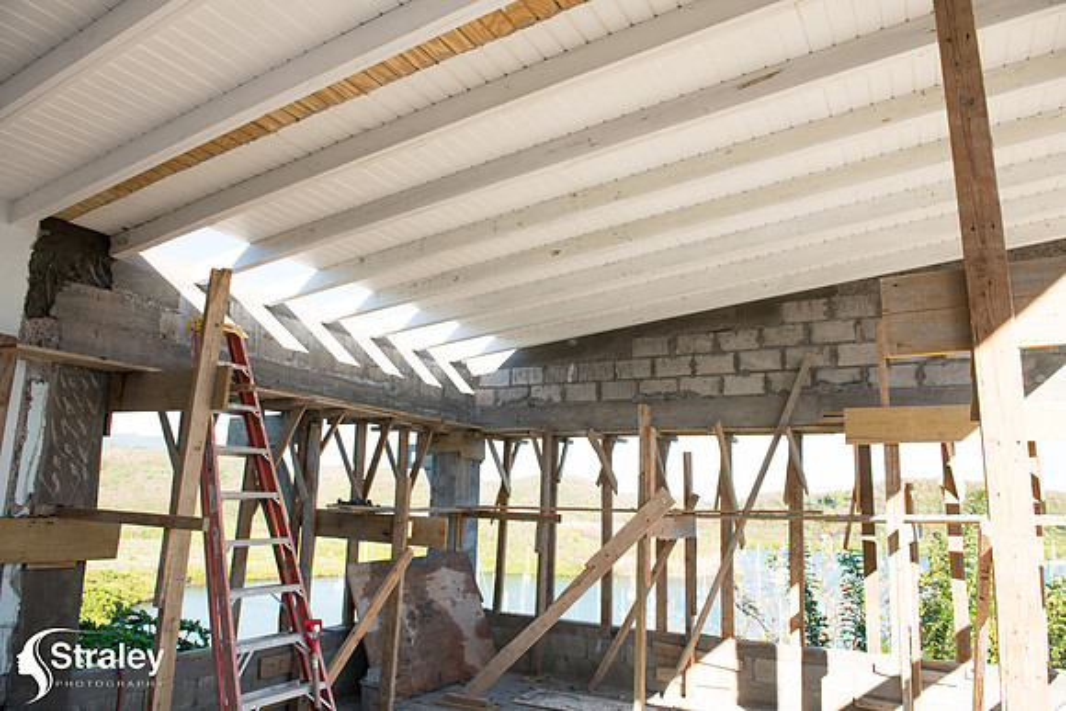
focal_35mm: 24
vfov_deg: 53.2
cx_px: 533
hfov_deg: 73.7
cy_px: 356
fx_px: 711
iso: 64
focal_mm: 24
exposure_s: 1/100
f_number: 5.6
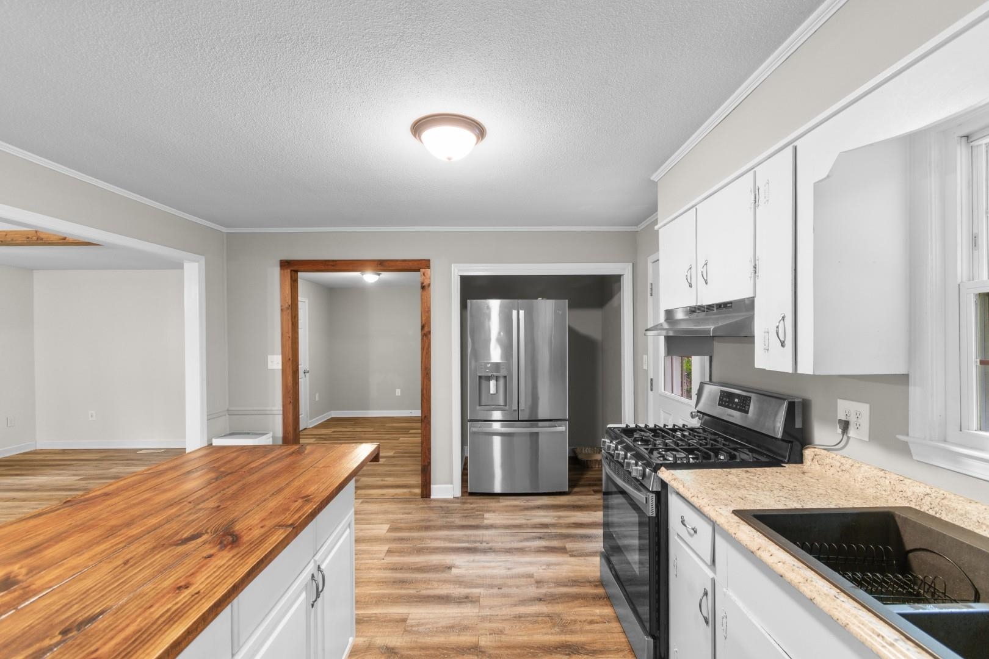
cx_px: 494
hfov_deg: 100.4
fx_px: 412
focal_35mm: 15
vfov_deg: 77.3
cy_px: 330
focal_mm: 10
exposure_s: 1.6
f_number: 4.5
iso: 100
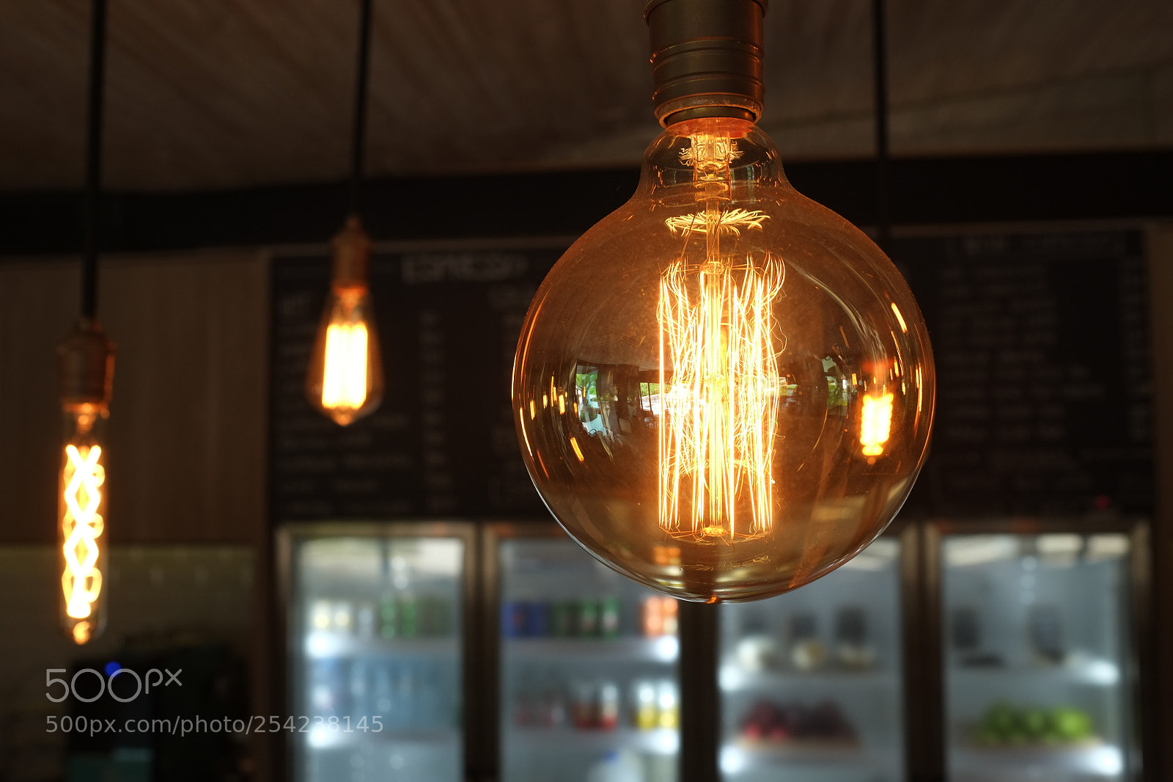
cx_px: 586
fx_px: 1140
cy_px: 391
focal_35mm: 35
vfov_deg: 37.8
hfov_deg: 54.4
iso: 400
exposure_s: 1/52
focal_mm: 23
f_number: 5.6
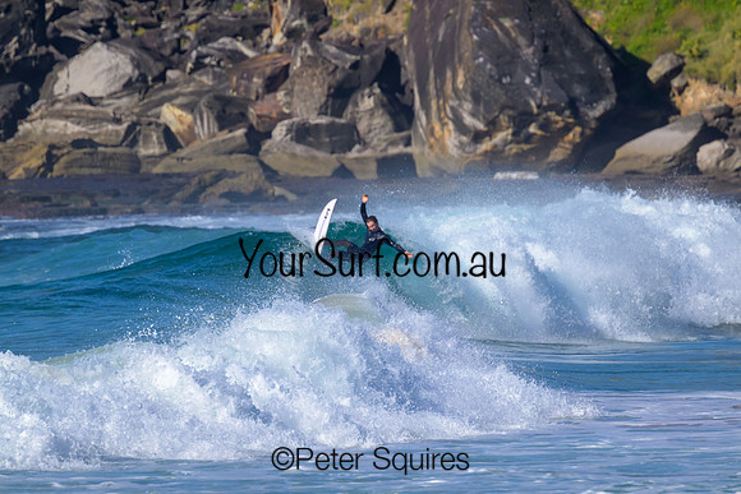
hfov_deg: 2.6
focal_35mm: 800
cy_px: 247
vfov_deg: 1.7
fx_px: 16470
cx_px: 370
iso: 720
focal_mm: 800
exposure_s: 1/2000
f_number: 11
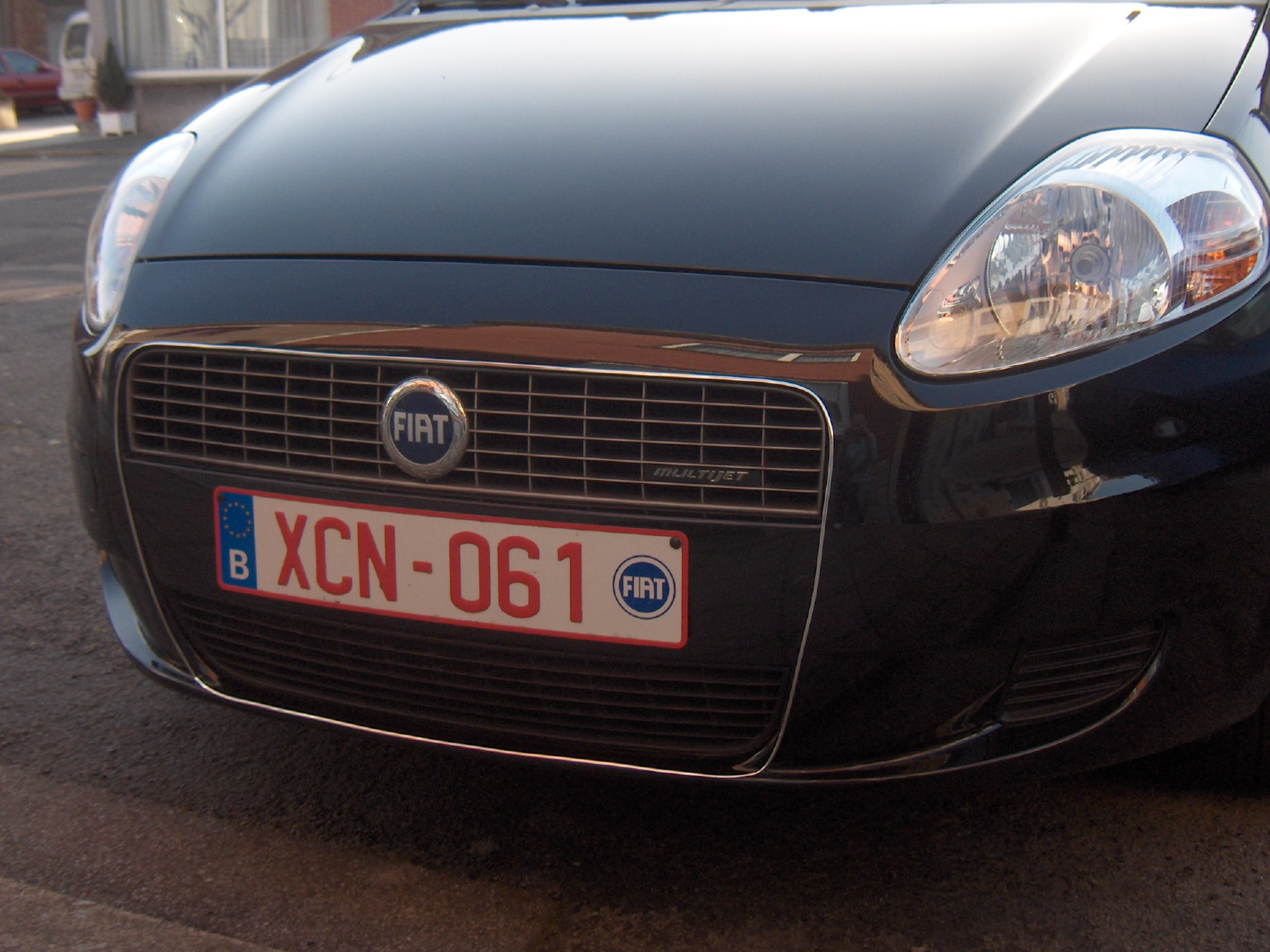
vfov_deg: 32.1
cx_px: 653
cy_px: 407
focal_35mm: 45
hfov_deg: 42.1
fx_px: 1651
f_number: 2.8
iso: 110
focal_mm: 8
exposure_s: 1/292
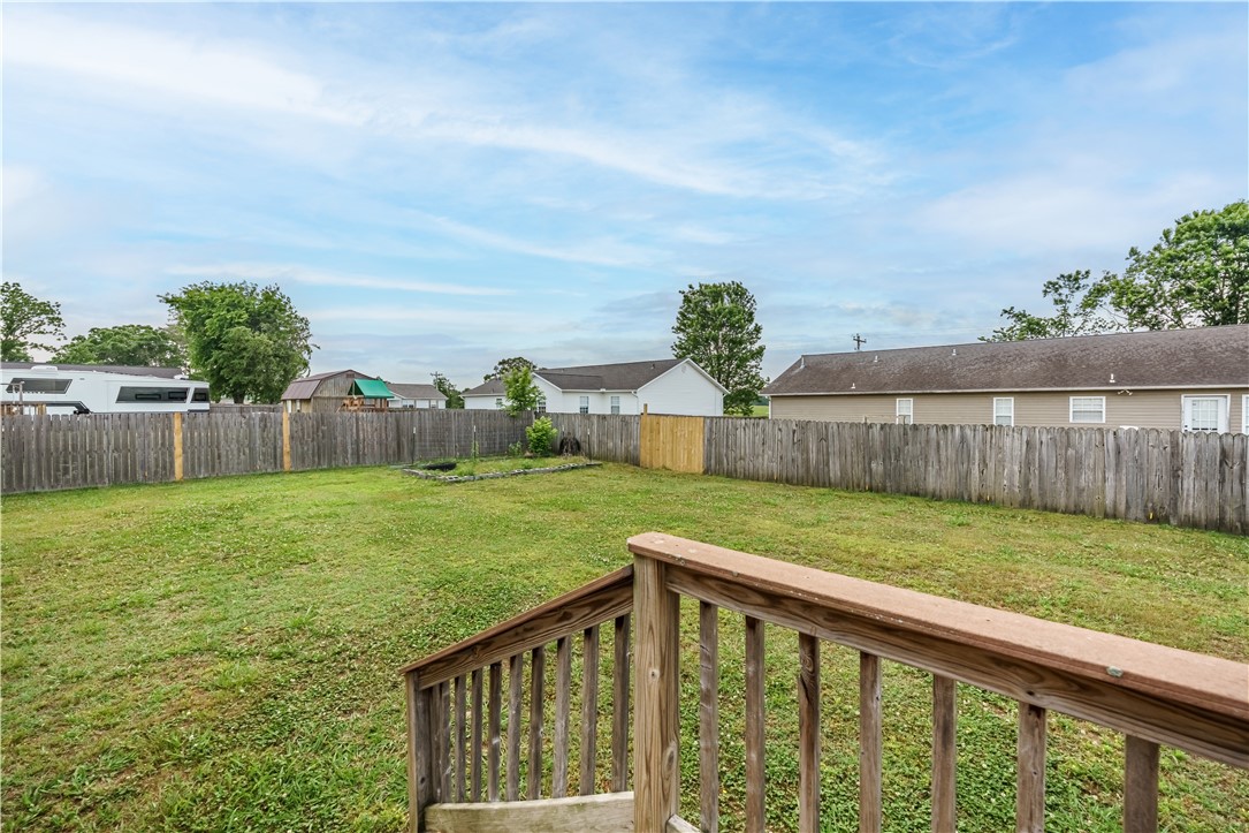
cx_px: 624
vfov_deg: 81.2
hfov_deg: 104.3
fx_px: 486
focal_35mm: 14
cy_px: 416
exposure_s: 1/6400
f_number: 8
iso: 200
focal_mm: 14
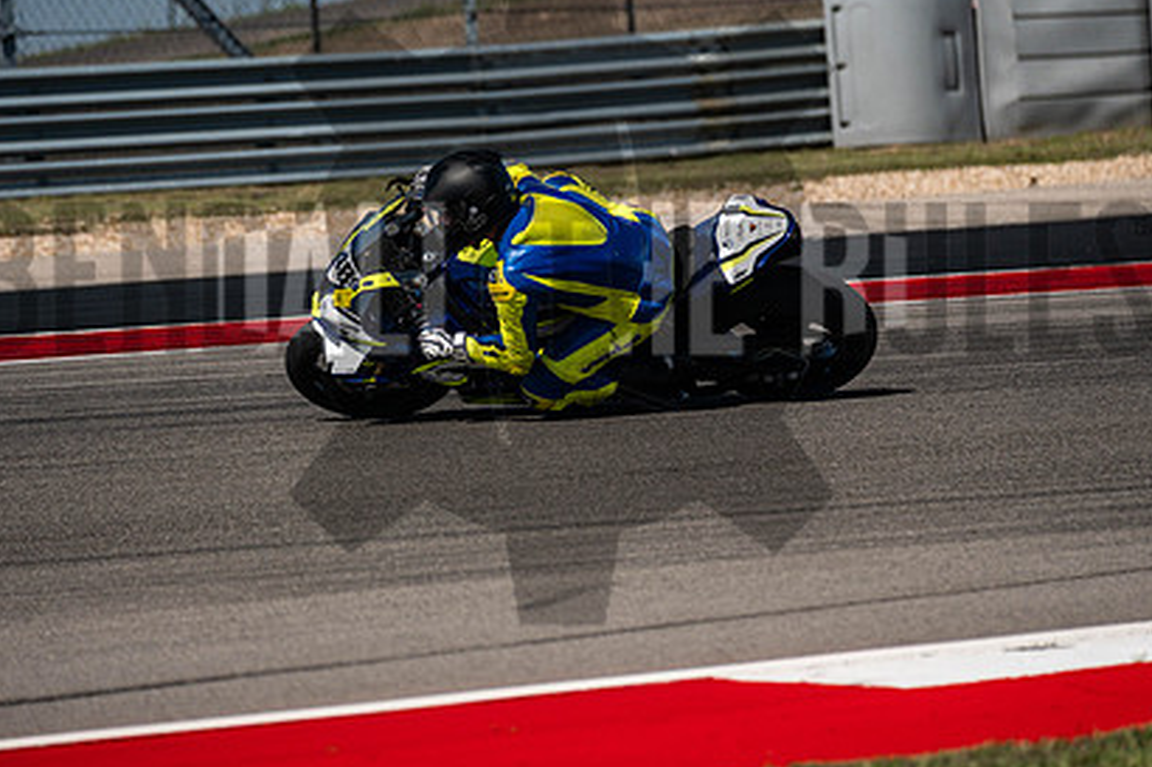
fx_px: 9500
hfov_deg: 6.9
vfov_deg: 4.6
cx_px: 562
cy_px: 282
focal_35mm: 297
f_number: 2.8
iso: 320
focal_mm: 140
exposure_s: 1/2500
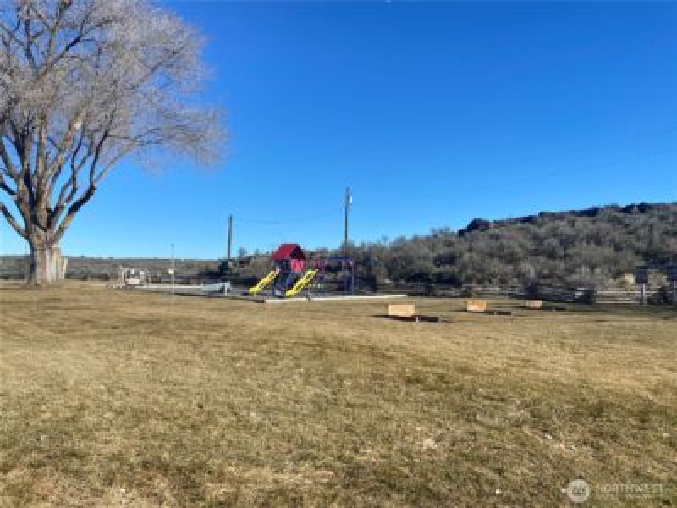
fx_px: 508
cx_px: 338
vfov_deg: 53.1
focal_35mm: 26
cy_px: 254
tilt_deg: +2.3
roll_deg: +0.2
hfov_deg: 67.3
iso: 32
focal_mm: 4.25
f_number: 1.8
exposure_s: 1/2890
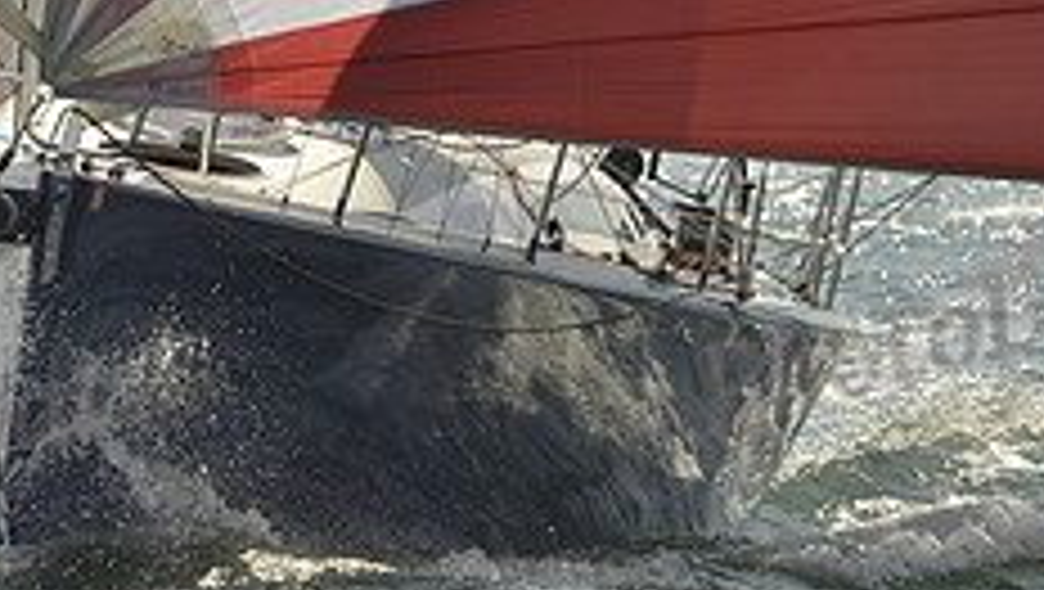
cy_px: 146
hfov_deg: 6.1
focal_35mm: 353
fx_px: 9781
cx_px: 468
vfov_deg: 3.5
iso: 200
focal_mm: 135
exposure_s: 1/1250
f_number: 9
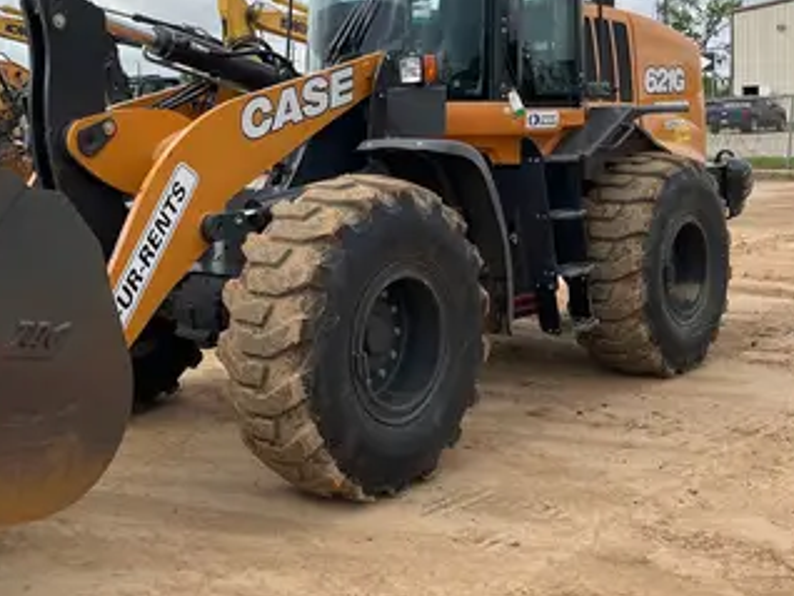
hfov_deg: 41.3
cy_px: 186
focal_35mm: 45
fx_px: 1033
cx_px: 240
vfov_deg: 31.9
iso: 50
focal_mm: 5.1
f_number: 1.6
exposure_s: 1/2024
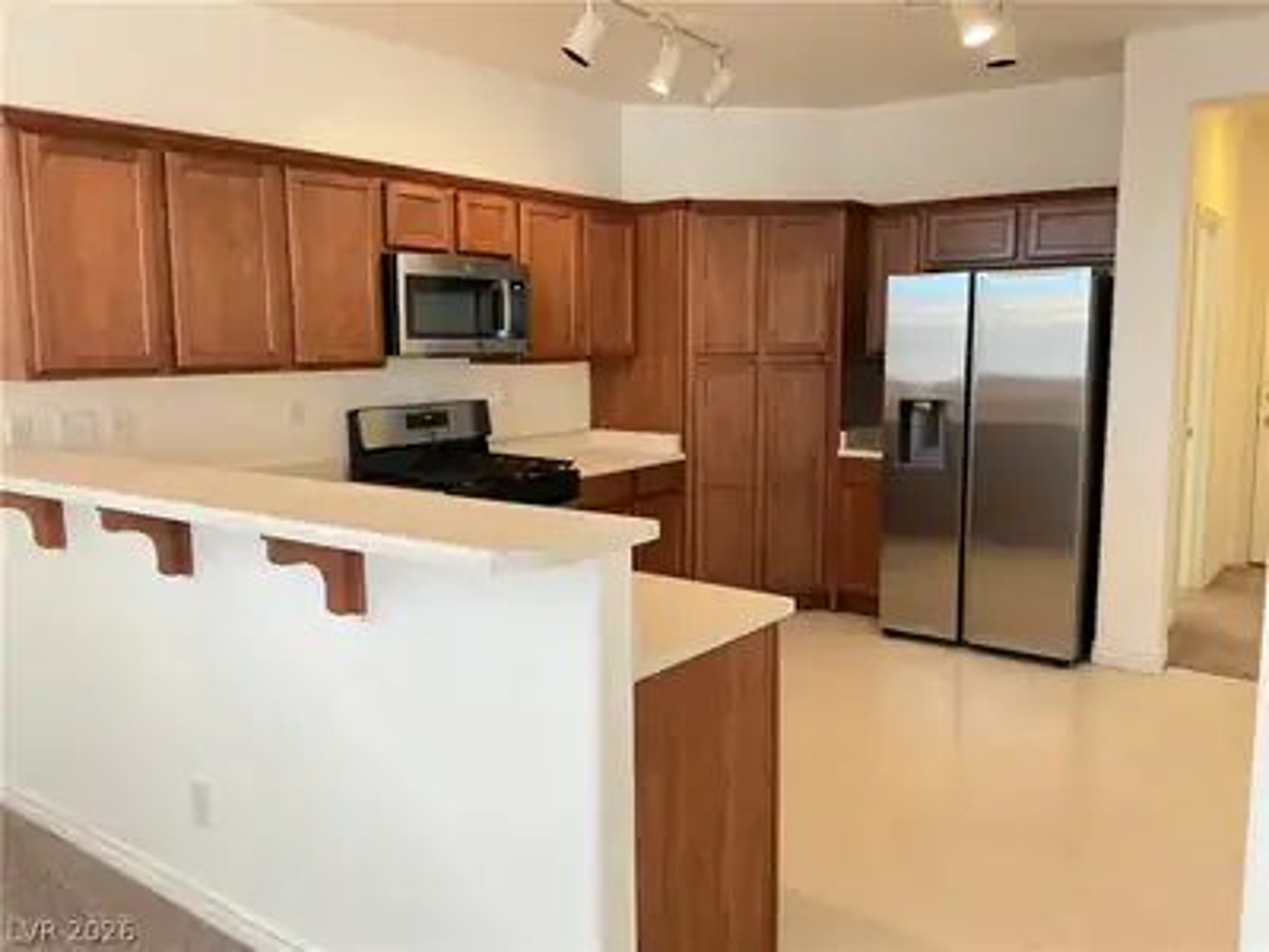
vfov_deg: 48.2
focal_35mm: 29
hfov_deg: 61.7
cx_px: 634
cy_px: 476
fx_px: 1063
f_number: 1.8
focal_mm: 3
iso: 200
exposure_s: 1/60
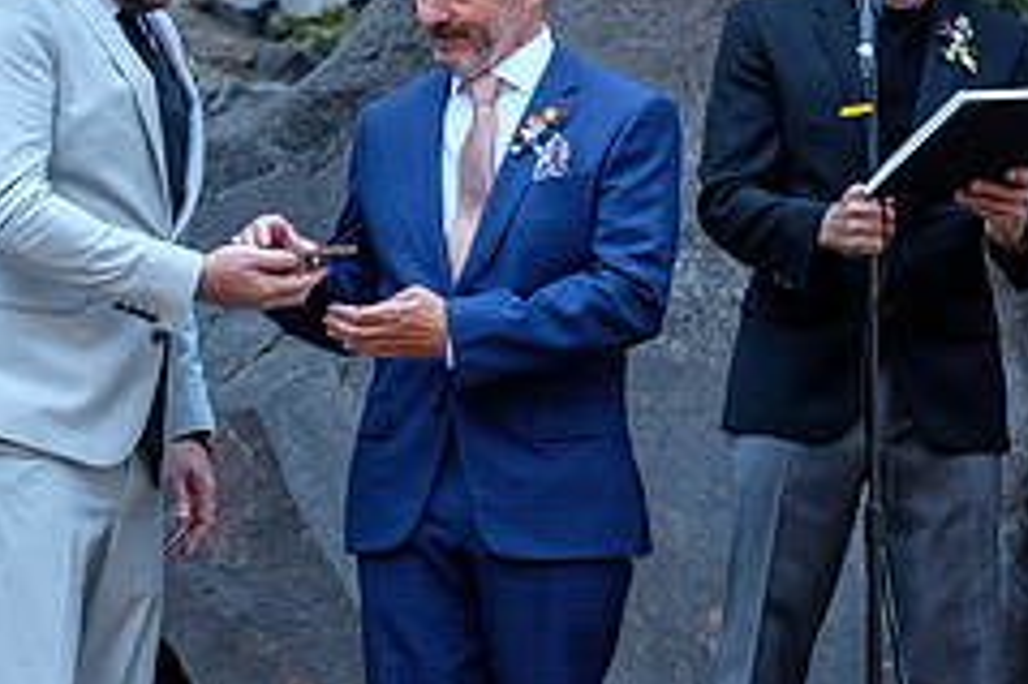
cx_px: 473
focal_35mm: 204
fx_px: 5821
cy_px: 364
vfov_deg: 6.7
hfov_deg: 10.1
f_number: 2.8
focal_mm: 56.3
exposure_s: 1/80
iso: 640
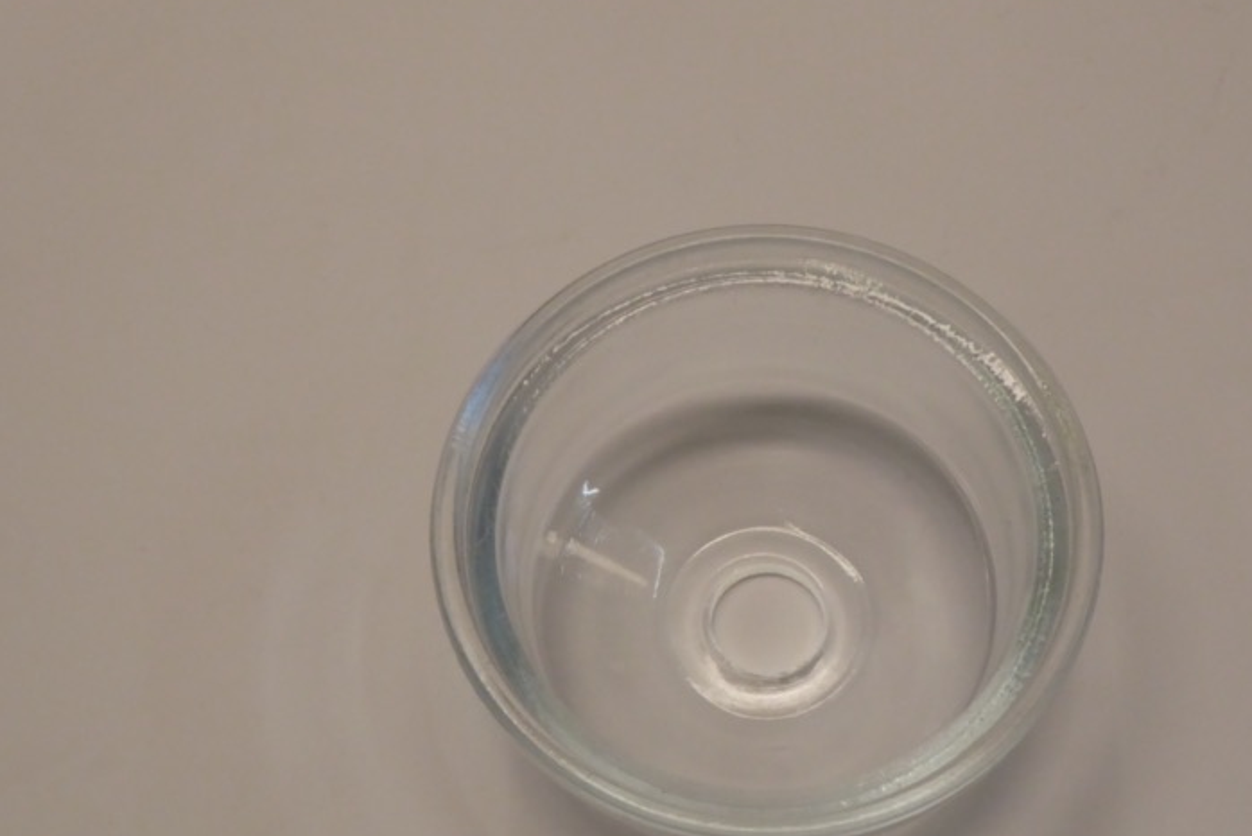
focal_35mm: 63
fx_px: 2192
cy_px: 557
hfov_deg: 31.8
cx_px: 771
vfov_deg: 21.5
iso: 400
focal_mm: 8.4
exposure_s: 1/40
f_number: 8
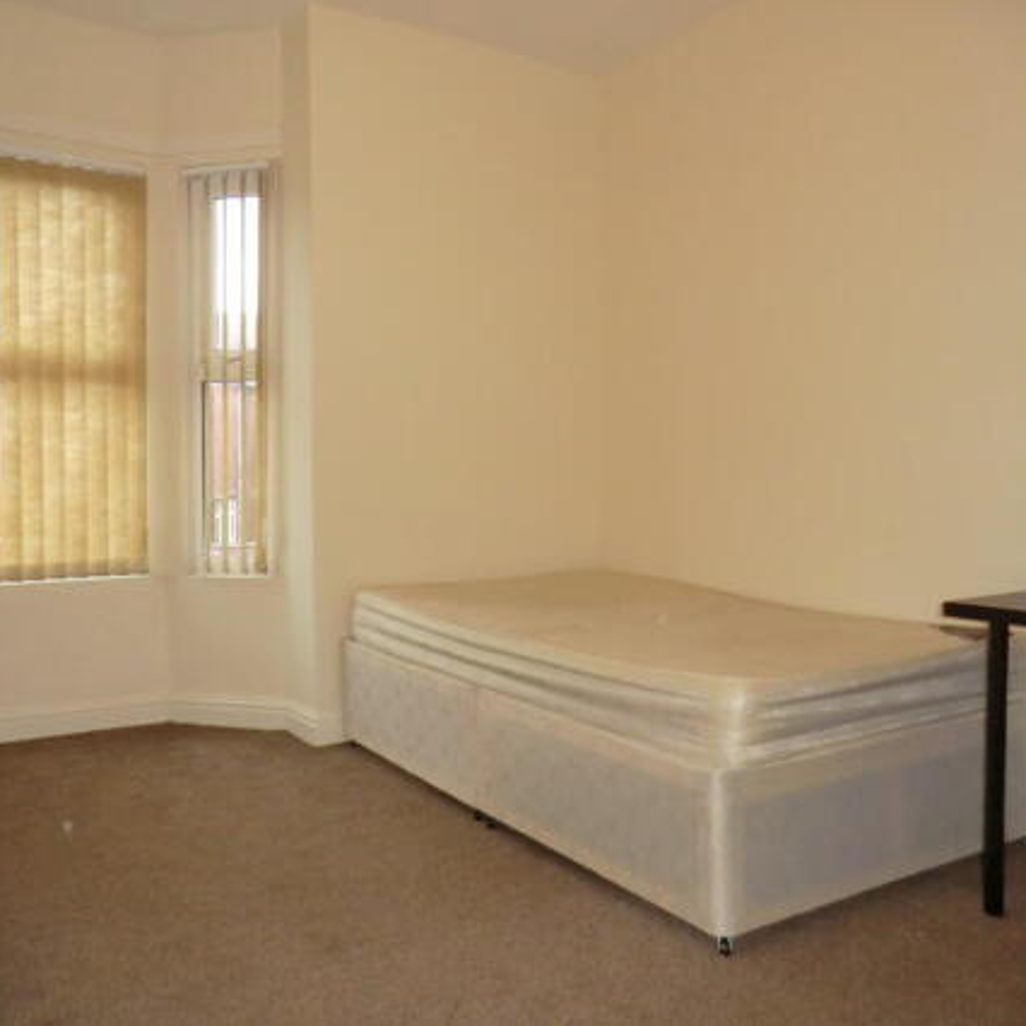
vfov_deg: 55.6
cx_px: 447
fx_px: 972
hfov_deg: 55.5
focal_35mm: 29
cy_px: 505
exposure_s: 1/60
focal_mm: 4.3
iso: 400
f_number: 3.2
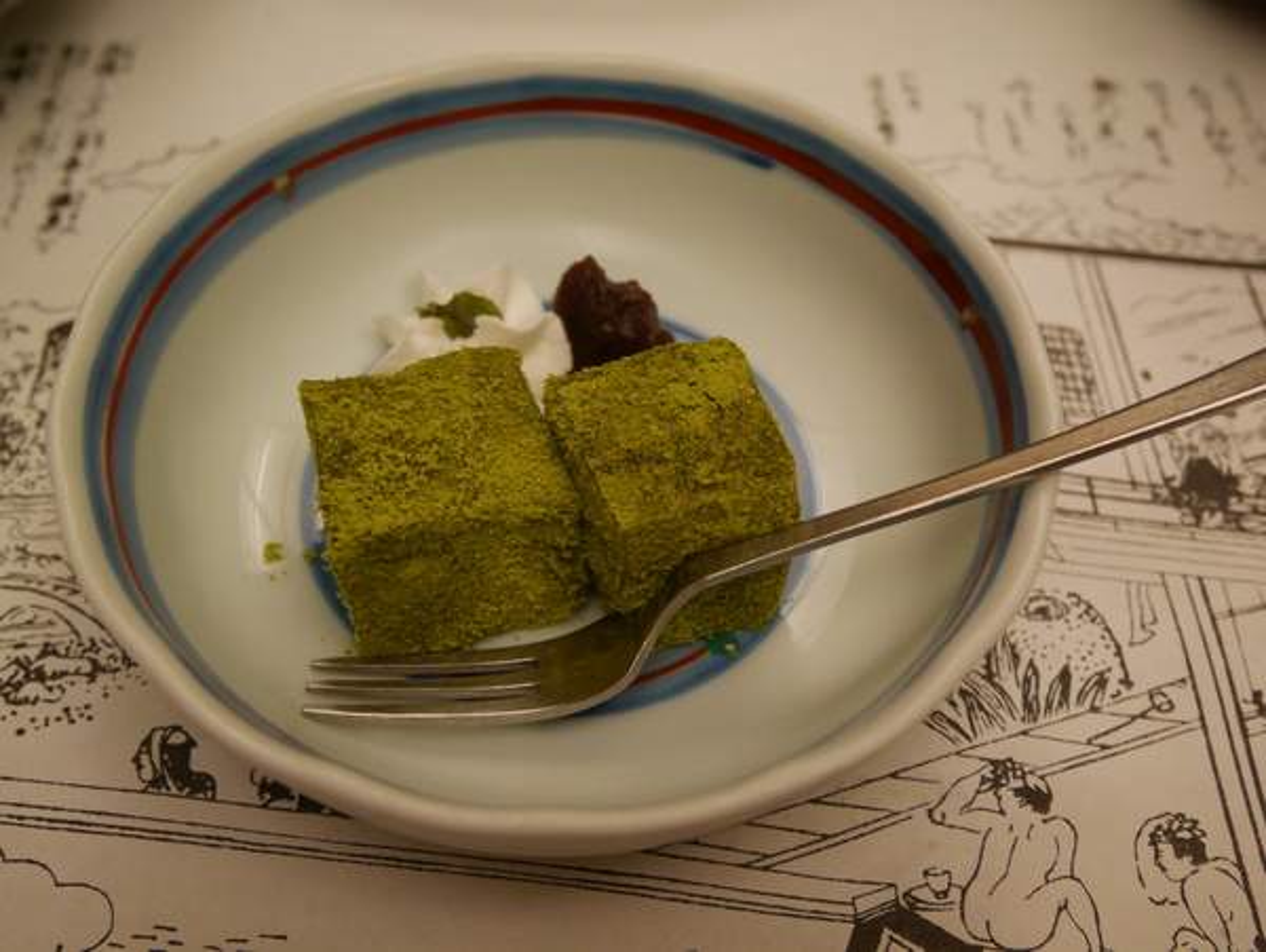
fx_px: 1318
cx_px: 633
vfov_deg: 39.7
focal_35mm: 36
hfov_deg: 51.3
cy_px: 476
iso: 1000
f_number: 4.2
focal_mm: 18
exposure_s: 1/60
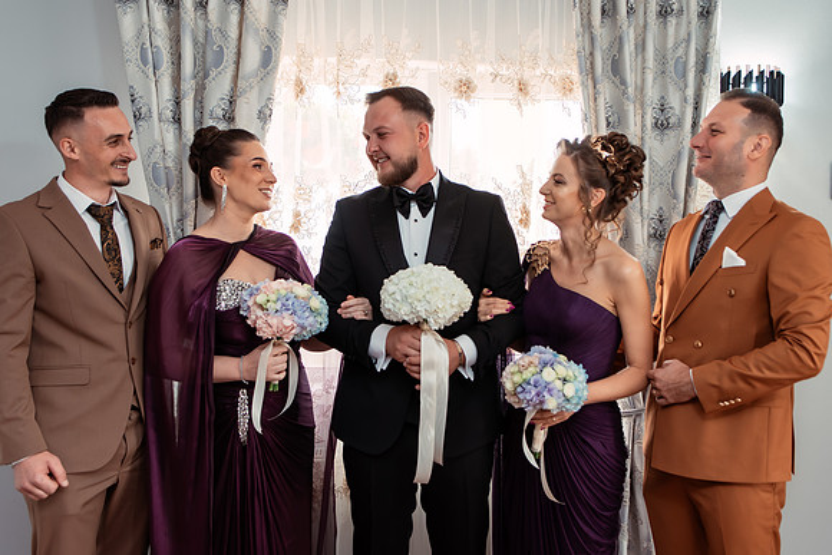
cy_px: 267
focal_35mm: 36
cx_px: 432
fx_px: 840
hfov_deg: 52.7
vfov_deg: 36.6
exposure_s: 1/250
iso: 500
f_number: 2.8
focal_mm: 35
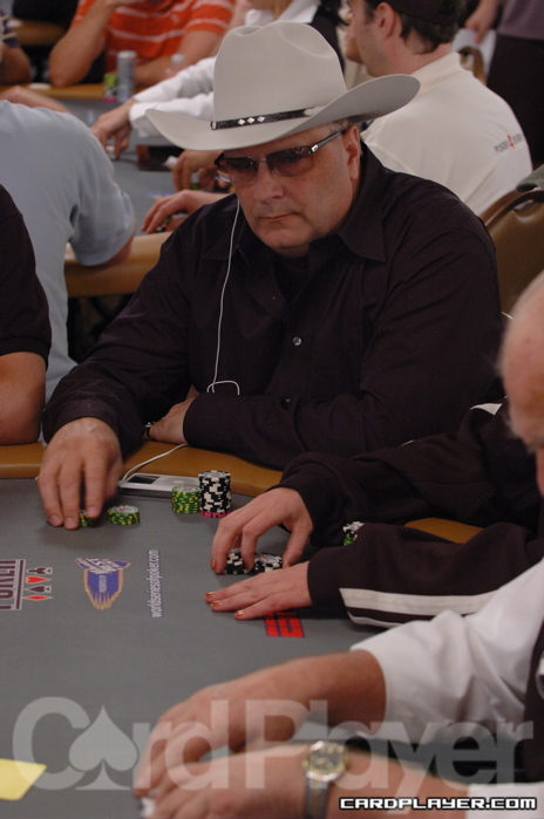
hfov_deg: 13.0
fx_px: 2387
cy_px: 410
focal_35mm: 105
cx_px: 272
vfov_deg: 19.5
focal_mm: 70
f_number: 4
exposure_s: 1/50
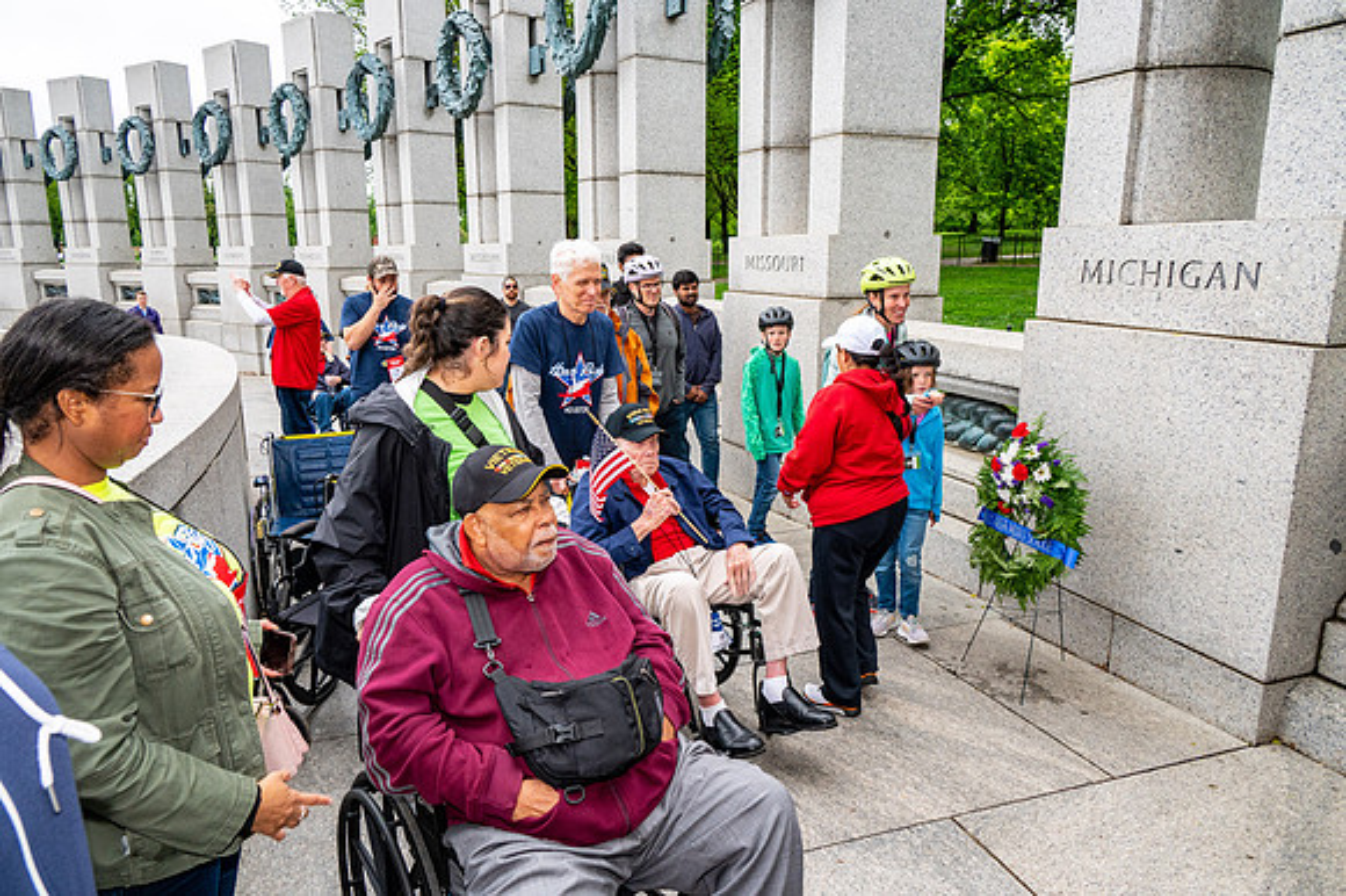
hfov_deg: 73.8
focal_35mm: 24
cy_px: 448
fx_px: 897
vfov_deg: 53.1
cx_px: 673
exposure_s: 1/640
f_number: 8
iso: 1800
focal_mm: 24
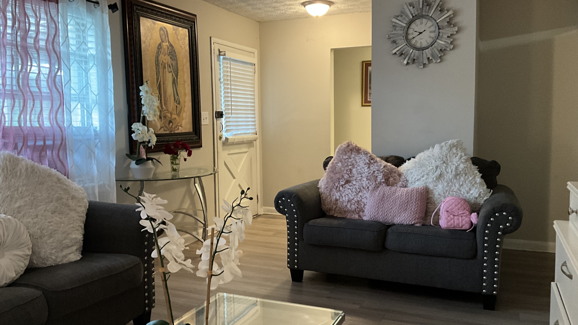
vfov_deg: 36.7
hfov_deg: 61.0
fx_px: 490
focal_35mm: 32
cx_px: 288
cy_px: 159
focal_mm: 3
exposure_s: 1/40
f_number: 1.8
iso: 250
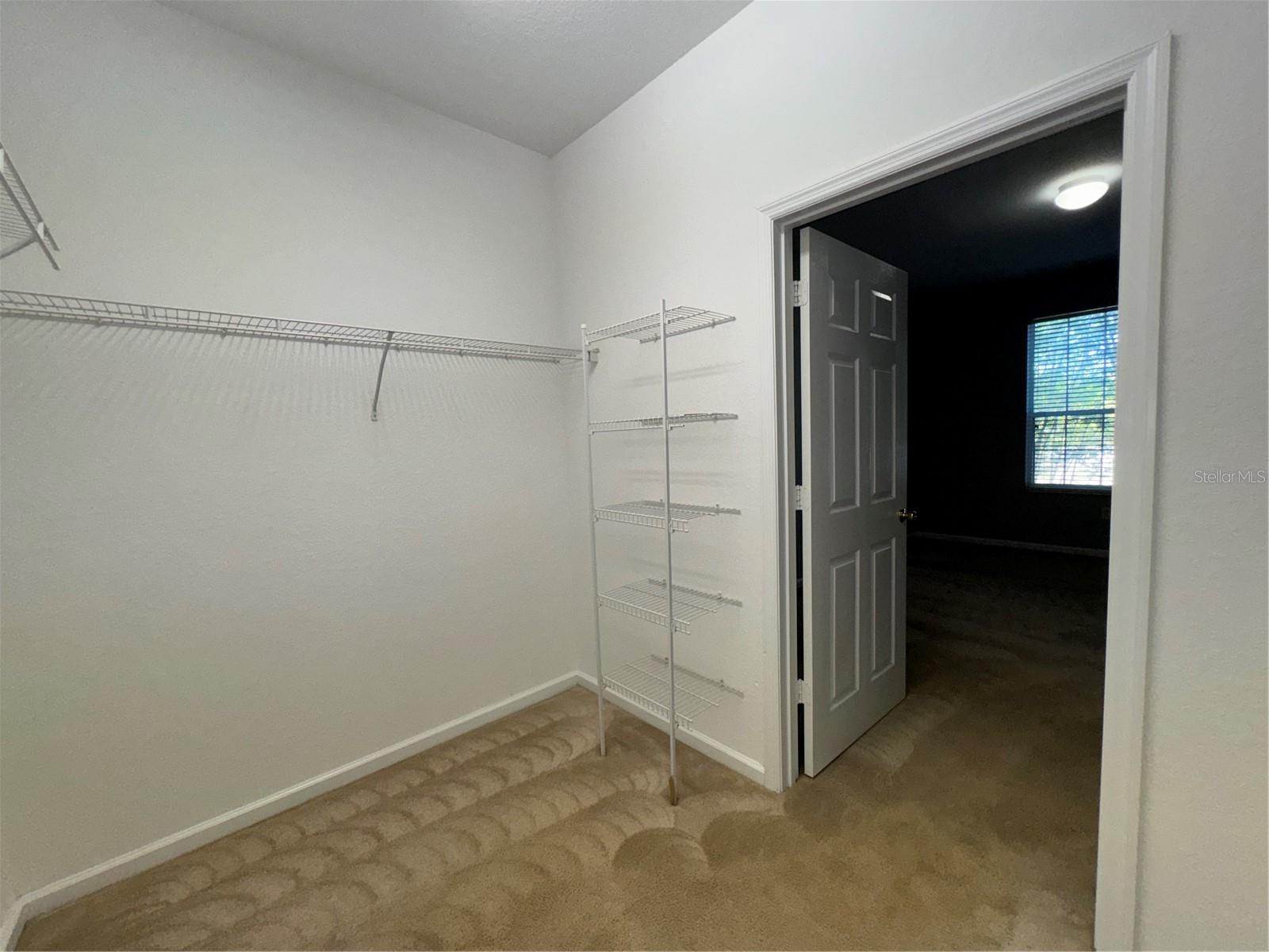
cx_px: 634
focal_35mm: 14
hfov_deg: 102.1
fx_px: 513
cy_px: 476
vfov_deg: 85.7
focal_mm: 2.22
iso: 100
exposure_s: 1/120
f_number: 2.2
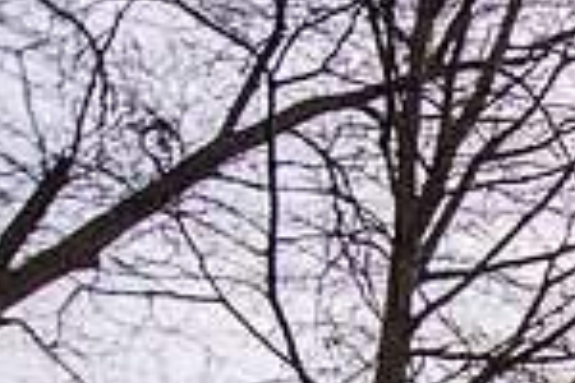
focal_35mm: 56
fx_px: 894
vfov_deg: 18.0
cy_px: 730
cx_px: 809
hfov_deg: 27.5
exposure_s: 1/1600
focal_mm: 14
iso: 100
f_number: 2.8
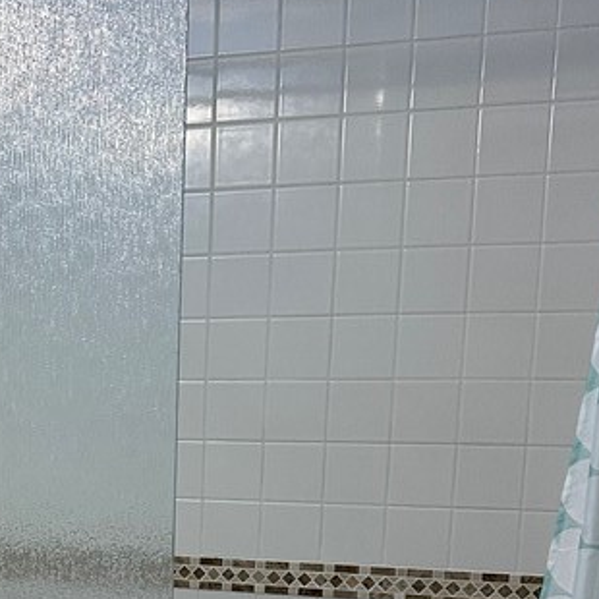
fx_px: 1370
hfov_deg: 23.4
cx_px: -29
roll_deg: +0.6
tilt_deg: -12.3
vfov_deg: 23.4
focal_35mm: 70
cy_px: 622
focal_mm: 6.86
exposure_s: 1/114
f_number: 1.78
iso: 250
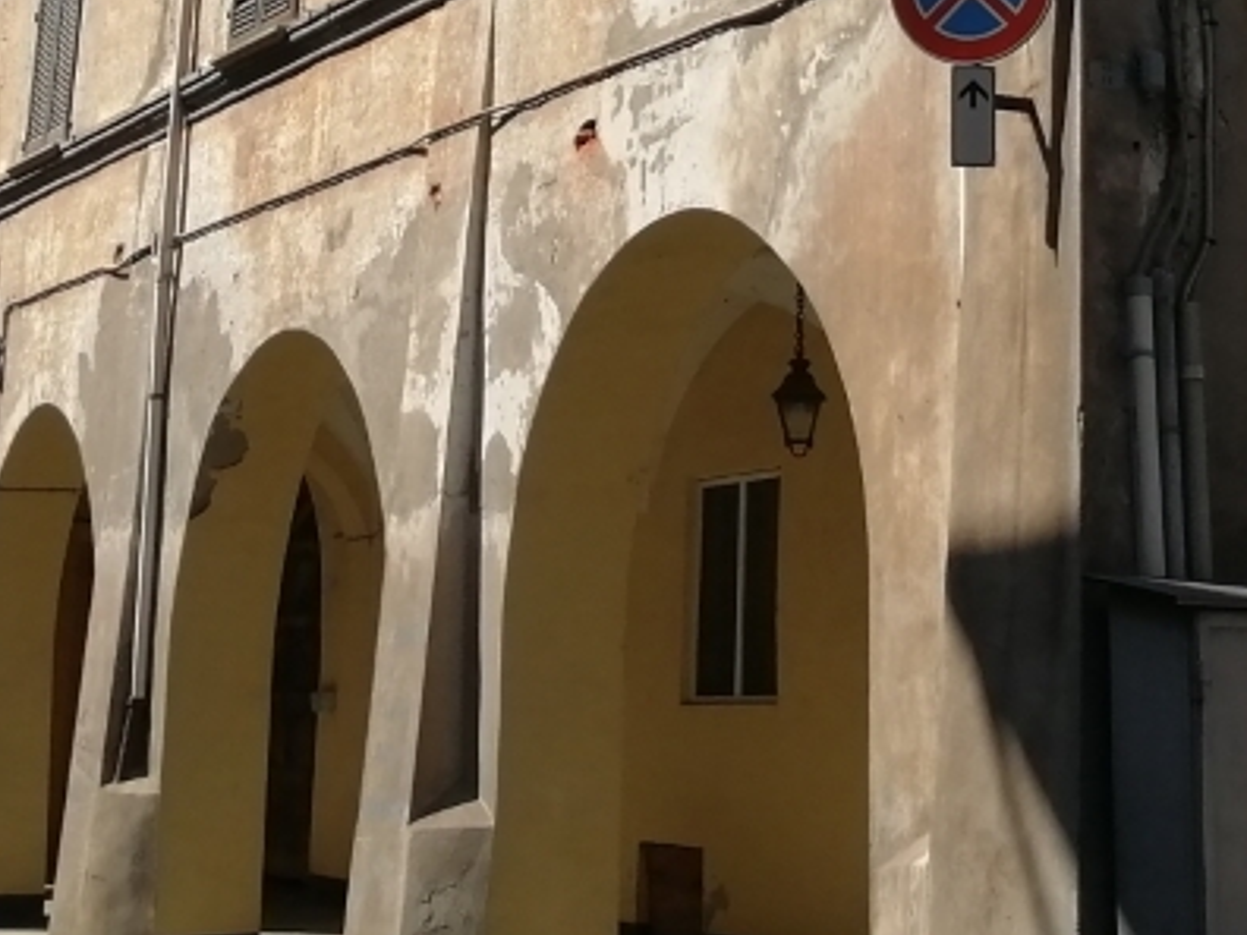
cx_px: 797
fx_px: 3026
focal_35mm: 84
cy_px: -201
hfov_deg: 23.2
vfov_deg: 16.8
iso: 50
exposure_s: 1/2457
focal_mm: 3.64
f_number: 1.8
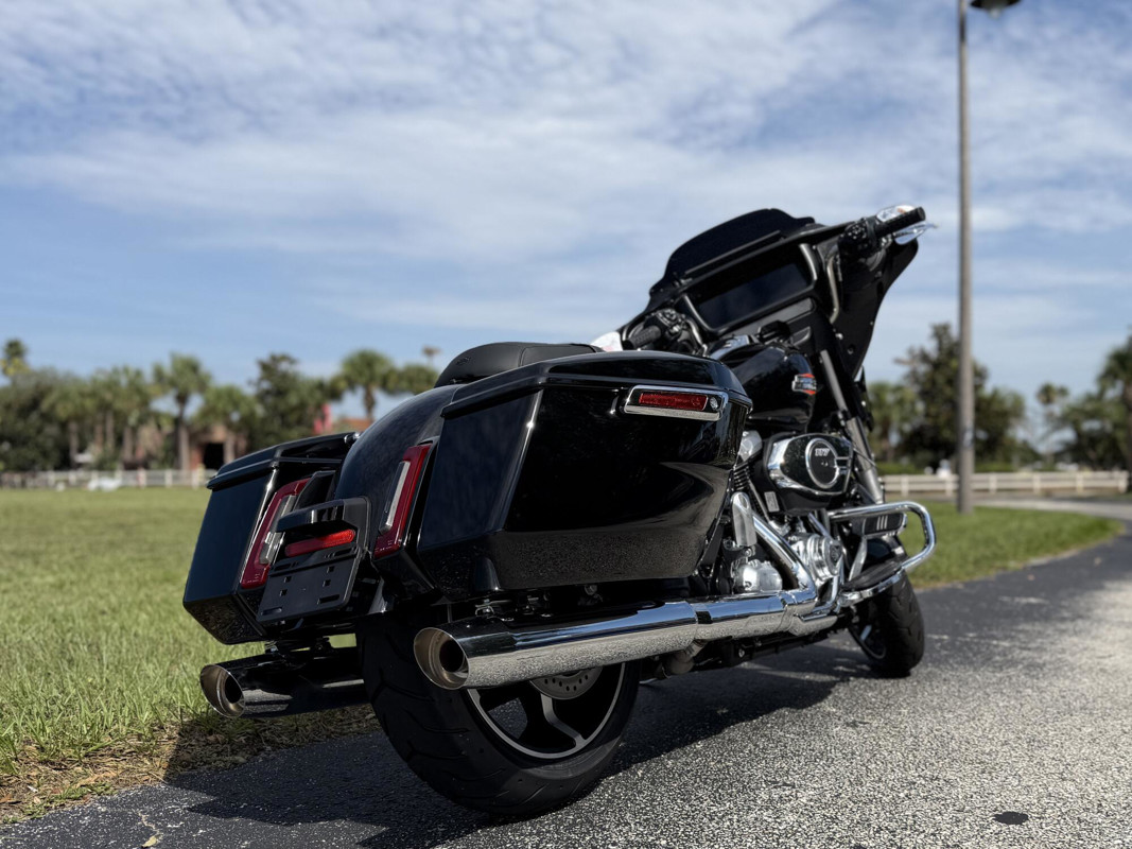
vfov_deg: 56.8
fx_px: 785
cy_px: 424
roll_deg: +0.0
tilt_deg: +0.1
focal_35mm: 24
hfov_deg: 71.6
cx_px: 566
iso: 80
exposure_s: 1/7353
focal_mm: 6.76
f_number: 1.78
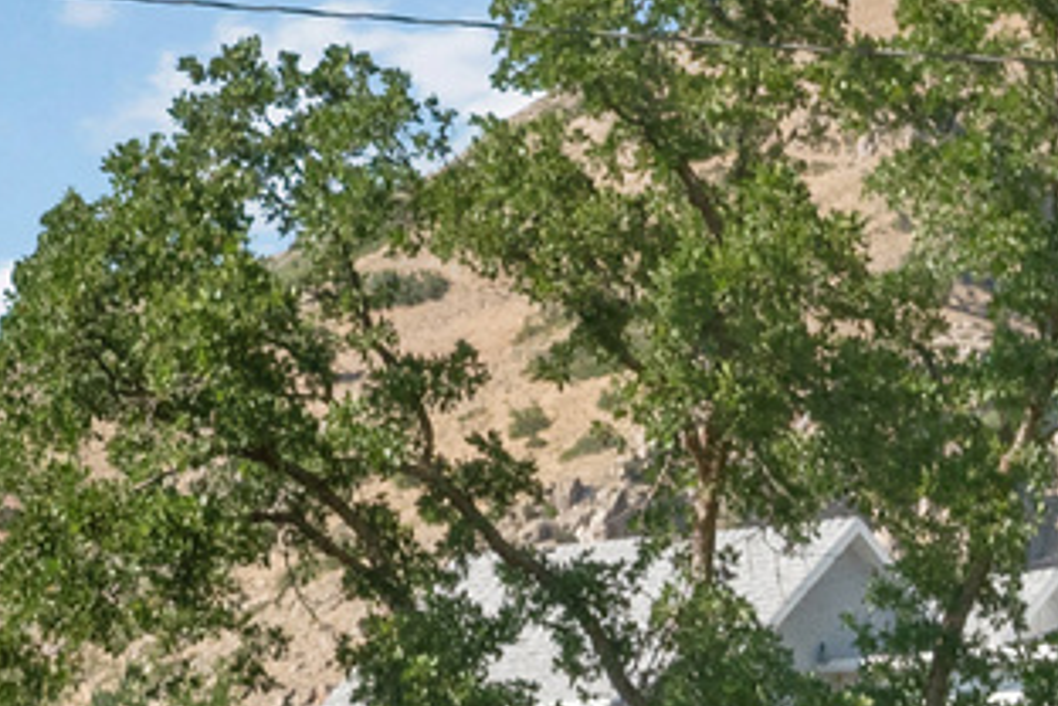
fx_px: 5789
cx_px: -495
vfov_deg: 6.9
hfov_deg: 10.1
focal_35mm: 197
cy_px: 983
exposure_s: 1/250
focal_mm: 30
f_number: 8
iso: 1600
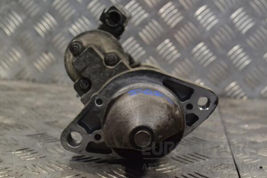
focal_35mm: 68
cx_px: 134
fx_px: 501
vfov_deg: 20.2
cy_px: 89
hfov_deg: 29.9
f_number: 8
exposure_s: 1/250
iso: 3200
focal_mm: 45
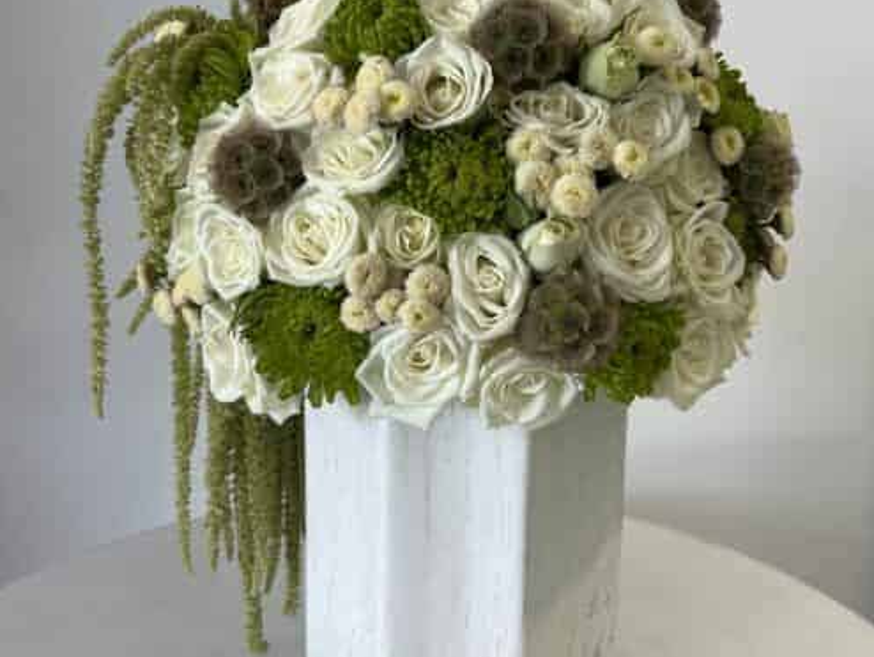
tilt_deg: -11.3
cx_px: 488
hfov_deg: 46.7
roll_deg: -1.3
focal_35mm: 40
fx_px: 1010
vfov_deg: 36.0
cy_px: 324
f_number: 1.5
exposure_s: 1/120
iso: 64
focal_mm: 5.7
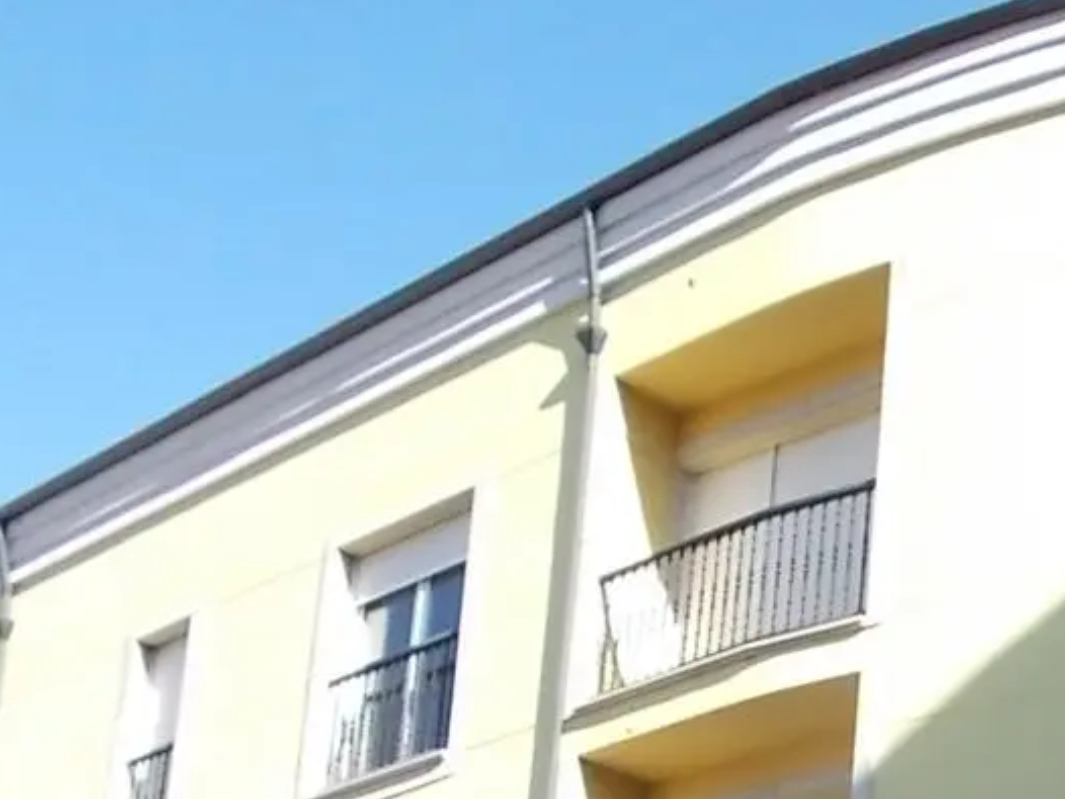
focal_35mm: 83
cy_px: 1202
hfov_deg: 21.9
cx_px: 1267
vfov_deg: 16.2
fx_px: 2555
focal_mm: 4.6
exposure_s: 1/320
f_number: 3.2
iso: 80
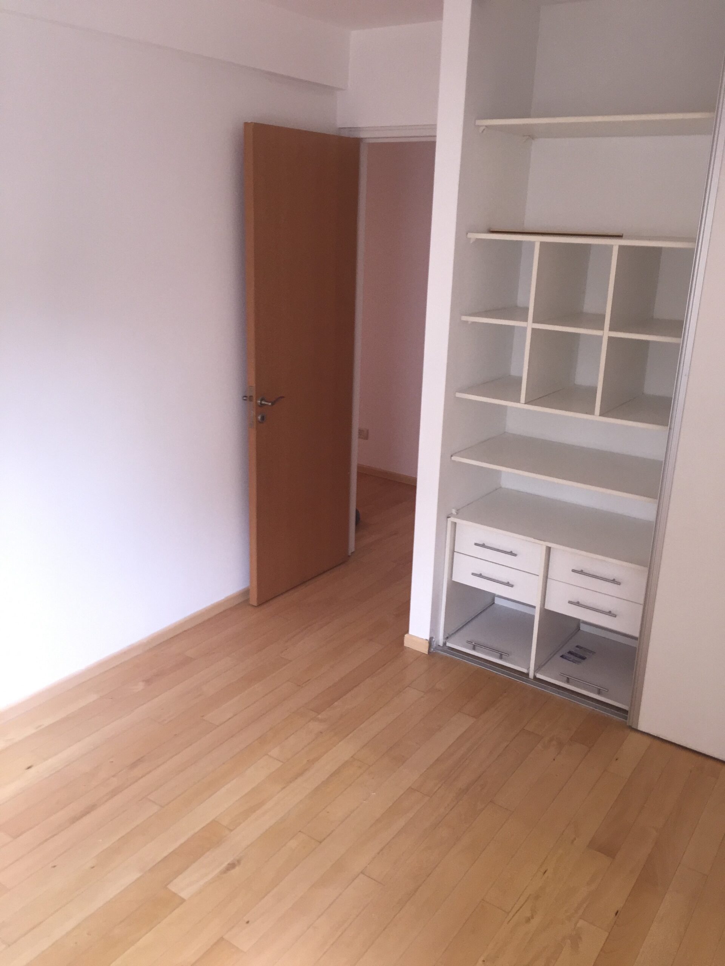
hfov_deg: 48.2
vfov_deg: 61.7
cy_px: 483
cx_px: 362
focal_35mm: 29
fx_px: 810
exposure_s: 1/33
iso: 80
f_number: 2.2
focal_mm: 4.15
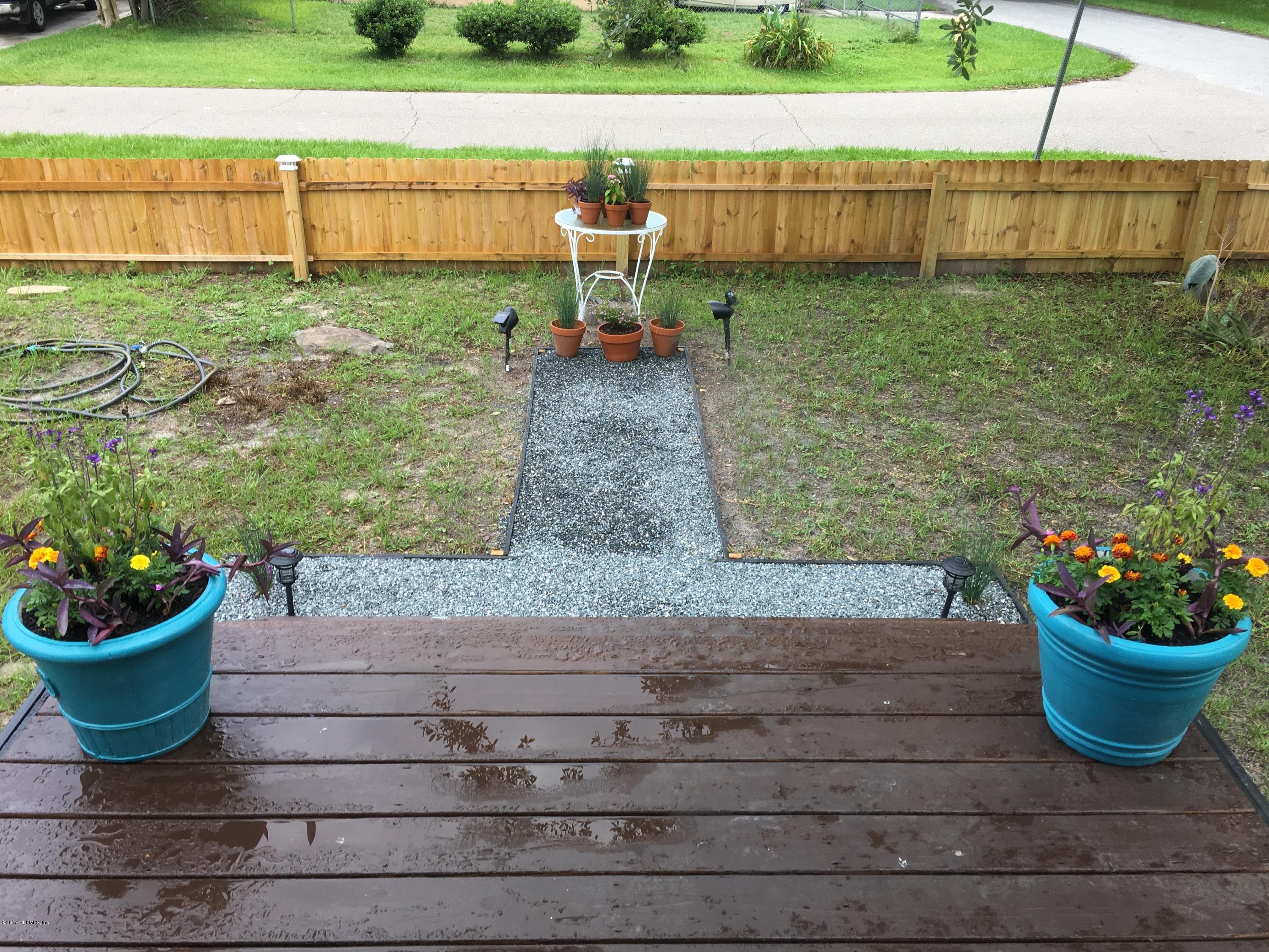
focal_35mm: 29
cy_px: 476
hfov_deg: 61.7
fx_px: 1063
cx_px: 634
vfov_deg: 48.2
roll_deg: -0.1
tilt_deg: -25.8
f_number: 2.2
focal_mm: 4.15
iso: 32
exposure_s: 1/120
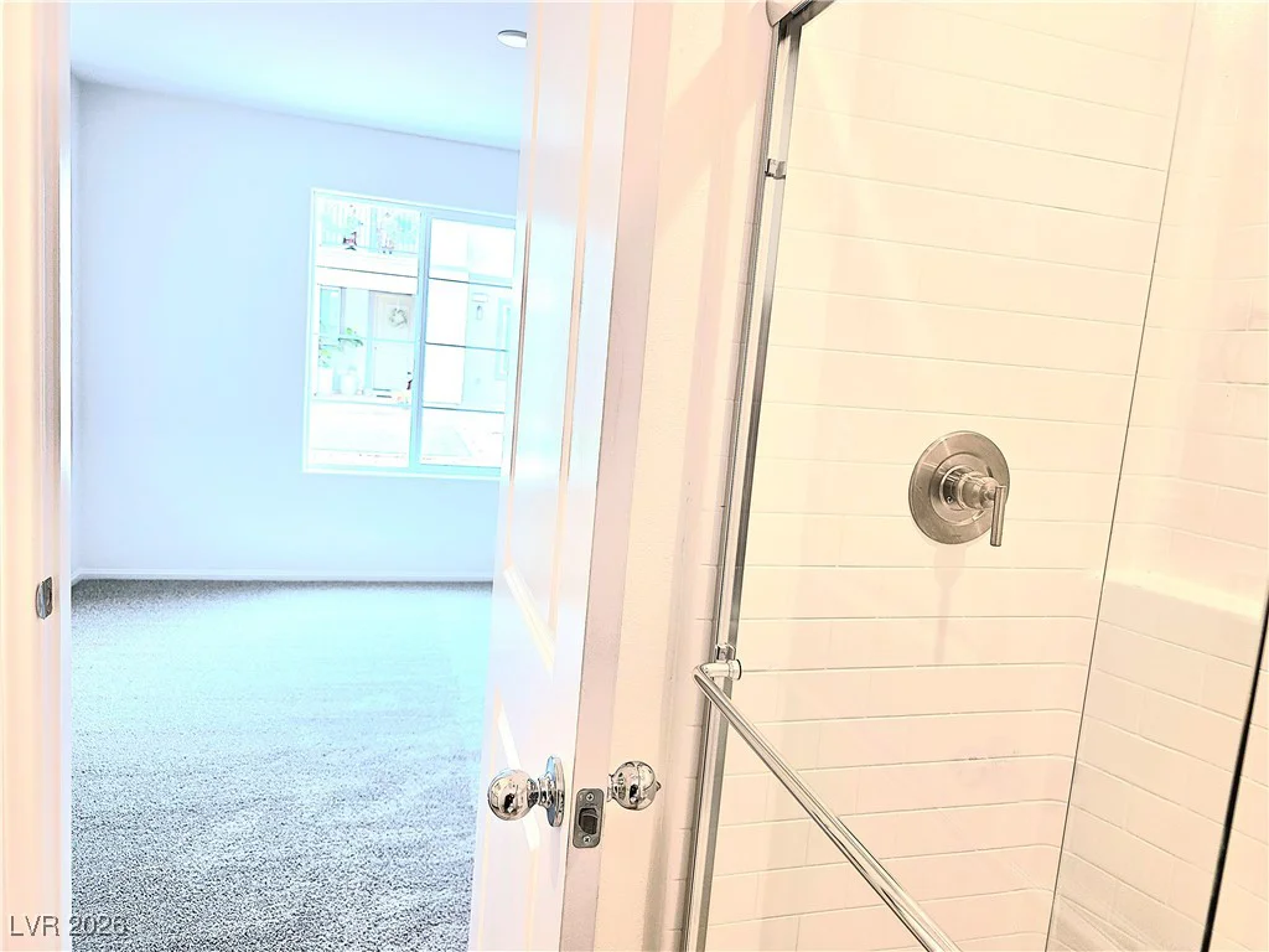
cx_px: 634
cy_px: 476
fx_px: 843
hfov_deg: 73.9
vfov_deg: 58.9
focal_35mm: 23
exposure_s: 1/120
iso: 50
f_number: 1.7
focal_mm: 6.3
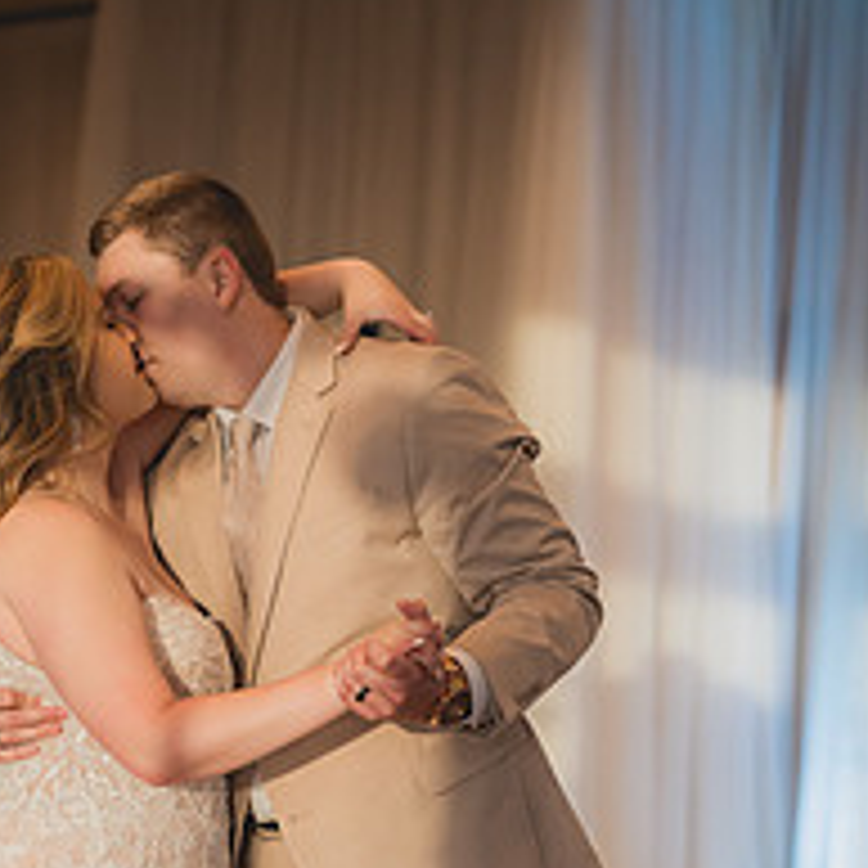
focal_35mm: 99
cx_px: 207
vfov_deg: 17.1
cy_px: 886
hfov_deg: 17.5
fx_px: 2809
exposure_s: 1/1250
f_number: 1.8
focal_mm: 50
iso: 1250
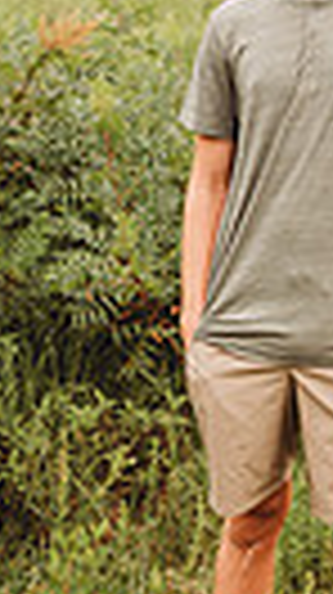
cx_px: 324
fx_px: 1353
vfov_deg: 23.6
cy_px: -18
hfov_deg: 13.8
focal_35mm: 86
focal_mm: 24
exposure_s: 1/400
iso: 125
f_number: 2.5
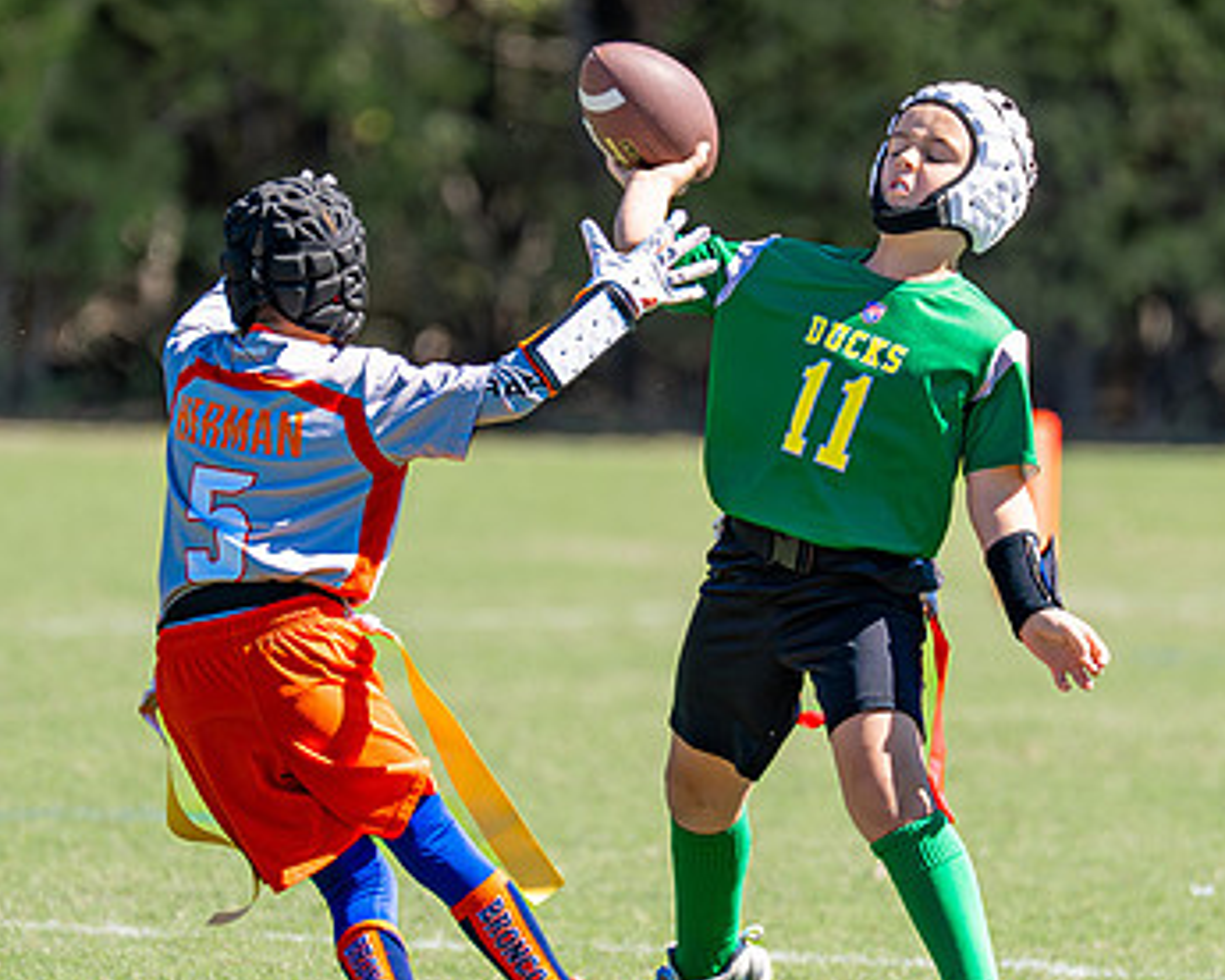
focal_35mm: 693
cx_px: 681
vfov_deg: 2.2
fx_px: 25125
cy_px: 415
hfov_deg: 2.8
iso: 200
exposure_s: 1/2000
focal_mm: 200
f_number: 2.8
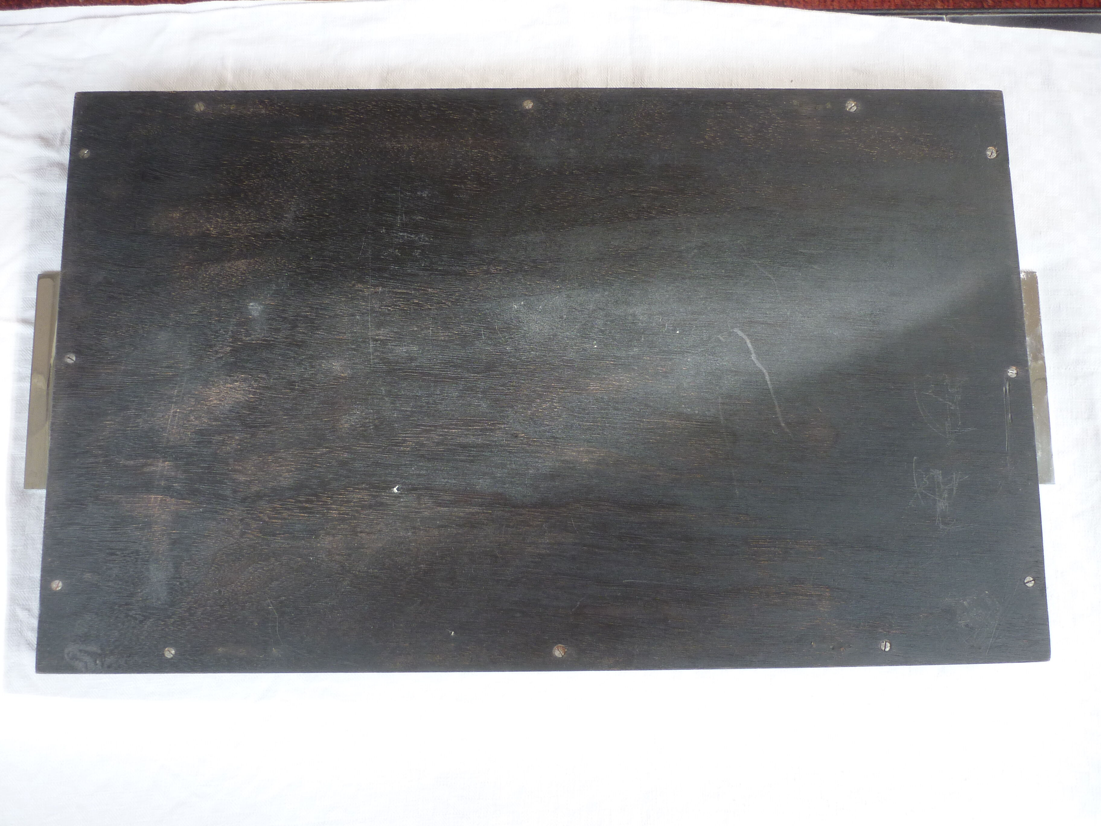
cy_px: 413
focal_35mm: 33
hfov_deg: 55.4
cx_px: 550
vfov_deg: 42.9
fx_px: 1050
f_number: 2.8
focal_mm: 5.5
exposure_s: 1/40
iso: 80
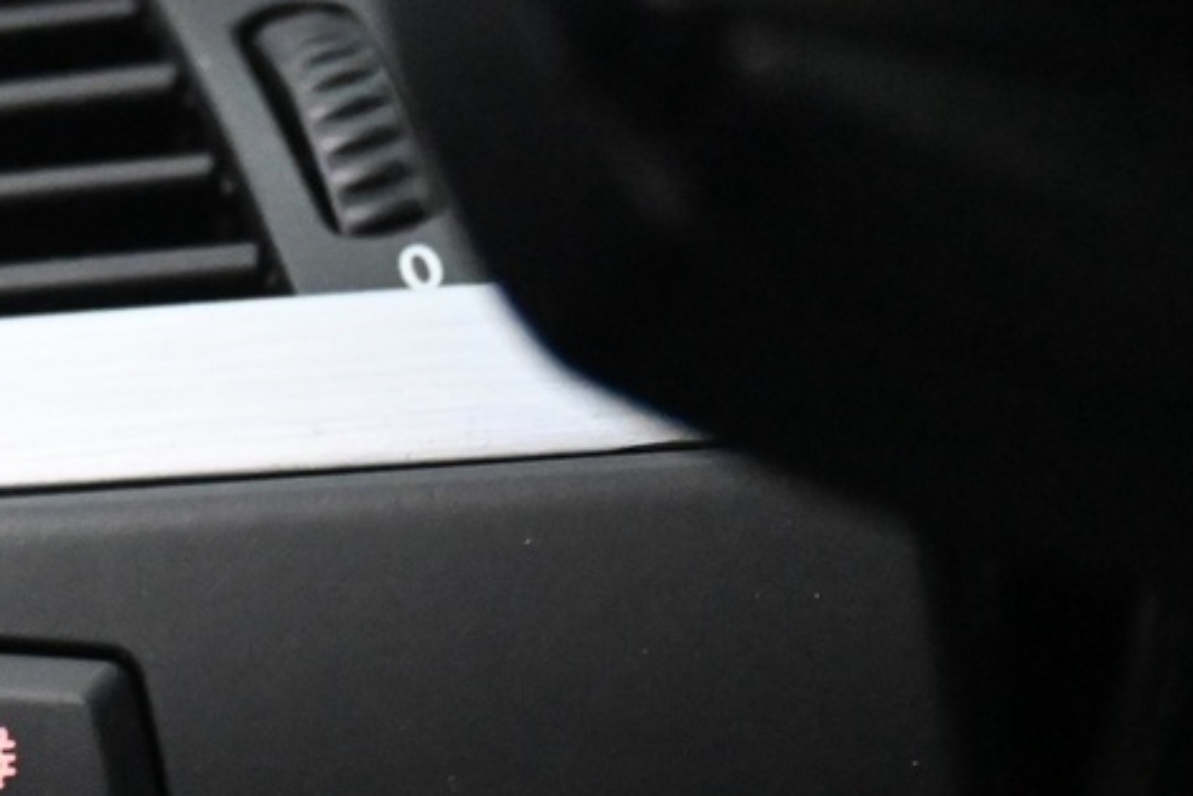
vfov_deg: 12.3
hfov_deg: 17.2
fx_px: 3604
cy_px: 1017
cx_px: -534
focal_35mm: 109
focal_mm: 21
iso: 6400
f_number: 4
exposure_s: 1/50
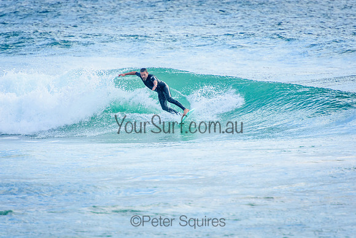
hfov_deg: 3.4
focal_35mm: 600
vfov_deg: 2.3
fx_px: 5934
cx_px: 178
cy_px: 119
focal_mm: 400
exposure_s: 1/2000
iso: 640
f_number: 5.6
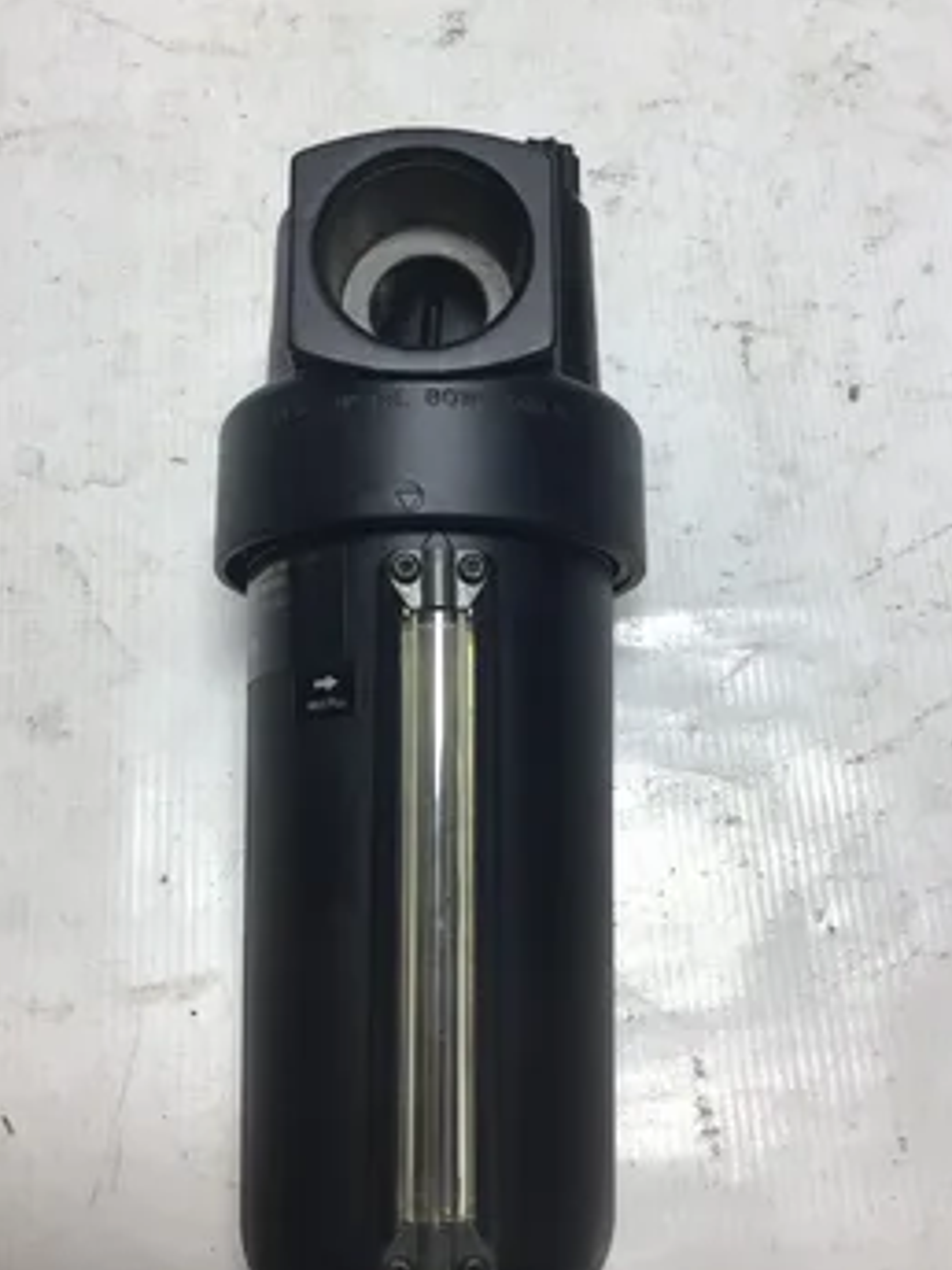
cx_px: 491
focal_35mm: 36
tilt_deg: -71.9
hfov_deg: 39.7
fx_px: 1320
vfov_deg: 51.3
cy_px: 617
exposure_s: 1/120
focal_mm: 3.3
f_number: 2.4
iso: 25
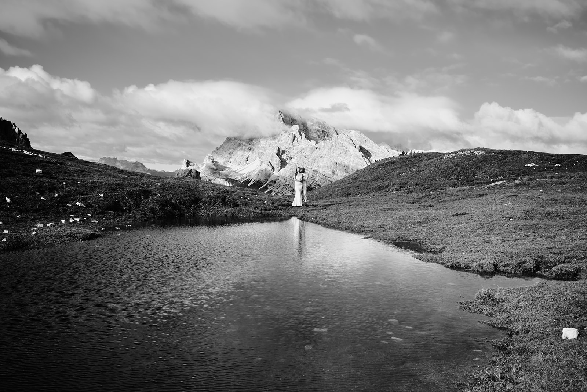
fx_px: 571
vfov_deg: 37.9
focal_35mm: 35
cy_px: 196
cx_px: 294
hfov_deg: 54.4
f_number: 2.5
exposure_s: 1/2500
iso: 125
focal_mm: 23
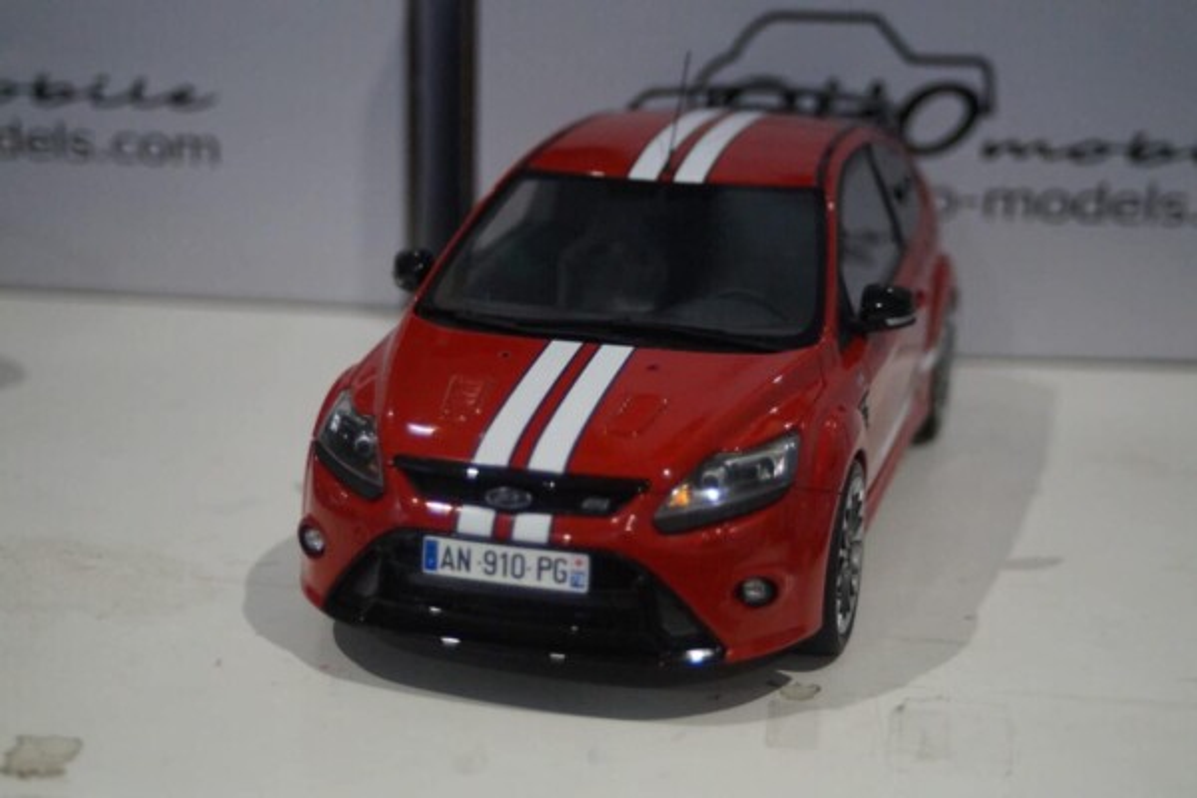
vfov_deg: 22.6
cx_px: 598
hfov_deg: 33.4
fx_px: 1995
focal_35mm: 60
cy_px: 399
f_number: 4.5
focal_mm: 40
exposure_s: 1/160
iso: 3200
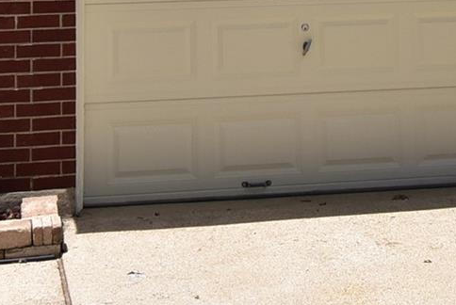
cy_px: -239
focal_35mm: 95
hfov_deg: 21.4
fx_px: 1206
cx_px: 236
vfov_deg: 13.1
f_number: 11
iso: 400
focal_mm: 15
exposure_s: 1/500
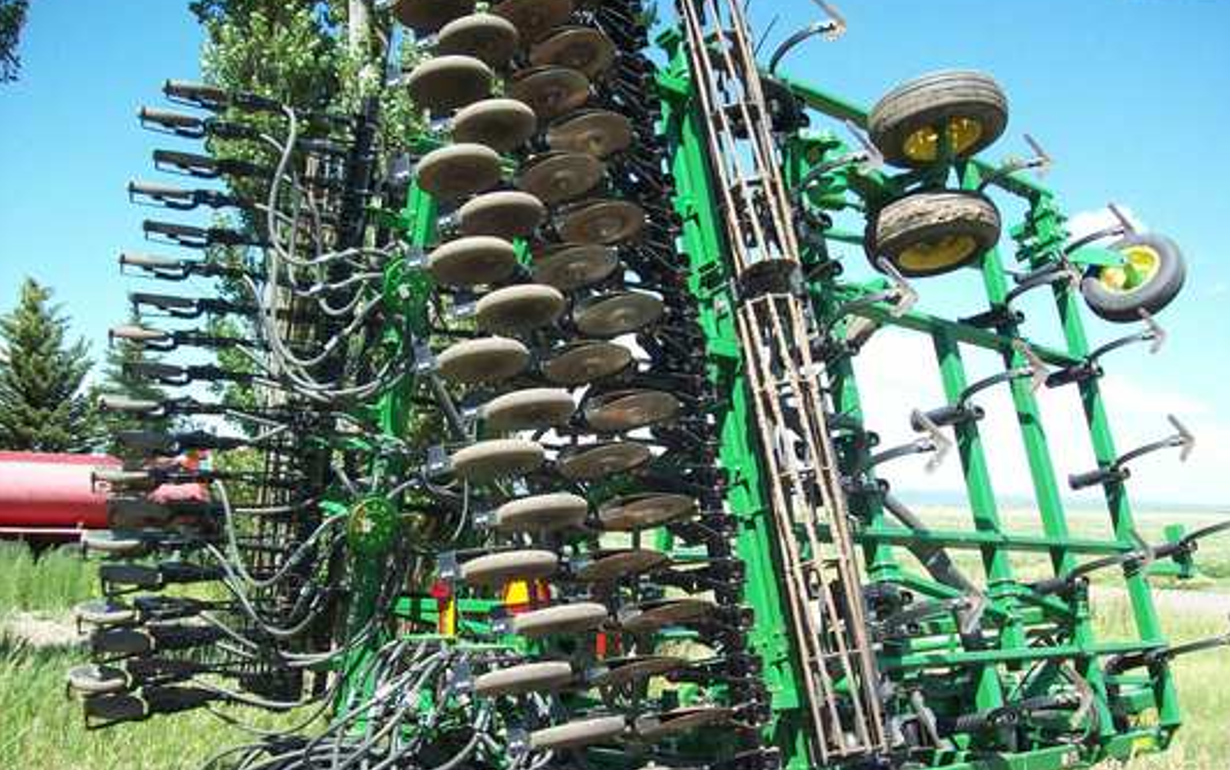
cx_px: 624
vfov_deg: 32.8
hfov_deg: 50.4
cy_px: 439
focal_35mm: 39
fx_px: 1308
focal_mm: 6
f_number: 2.7
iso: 80
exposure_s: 1/539
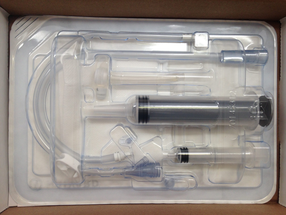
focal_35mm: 33
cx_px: 143
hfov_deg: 55.4
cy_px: 108
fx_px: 273
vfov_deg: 42.9
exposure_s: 1/60
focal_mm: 4.12
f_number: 2.4
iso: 50
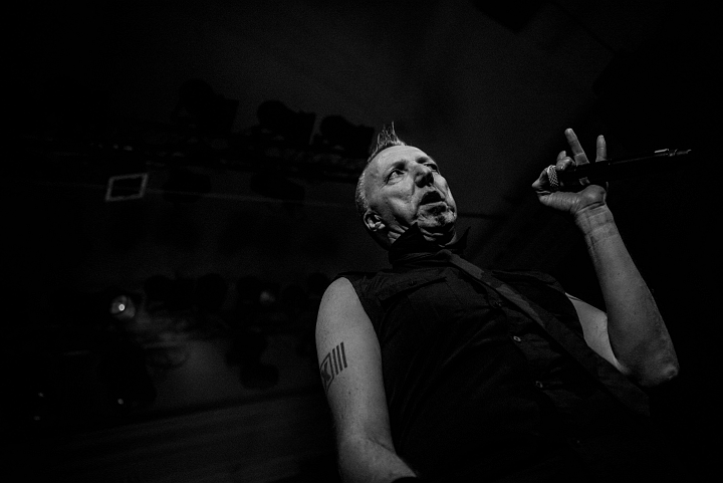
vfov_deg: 38.9
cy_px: 242
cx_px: 362
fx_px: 683
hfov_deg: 55.8
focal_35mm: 34
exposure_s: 1/80
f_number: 2.8
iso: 4000
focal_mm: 34
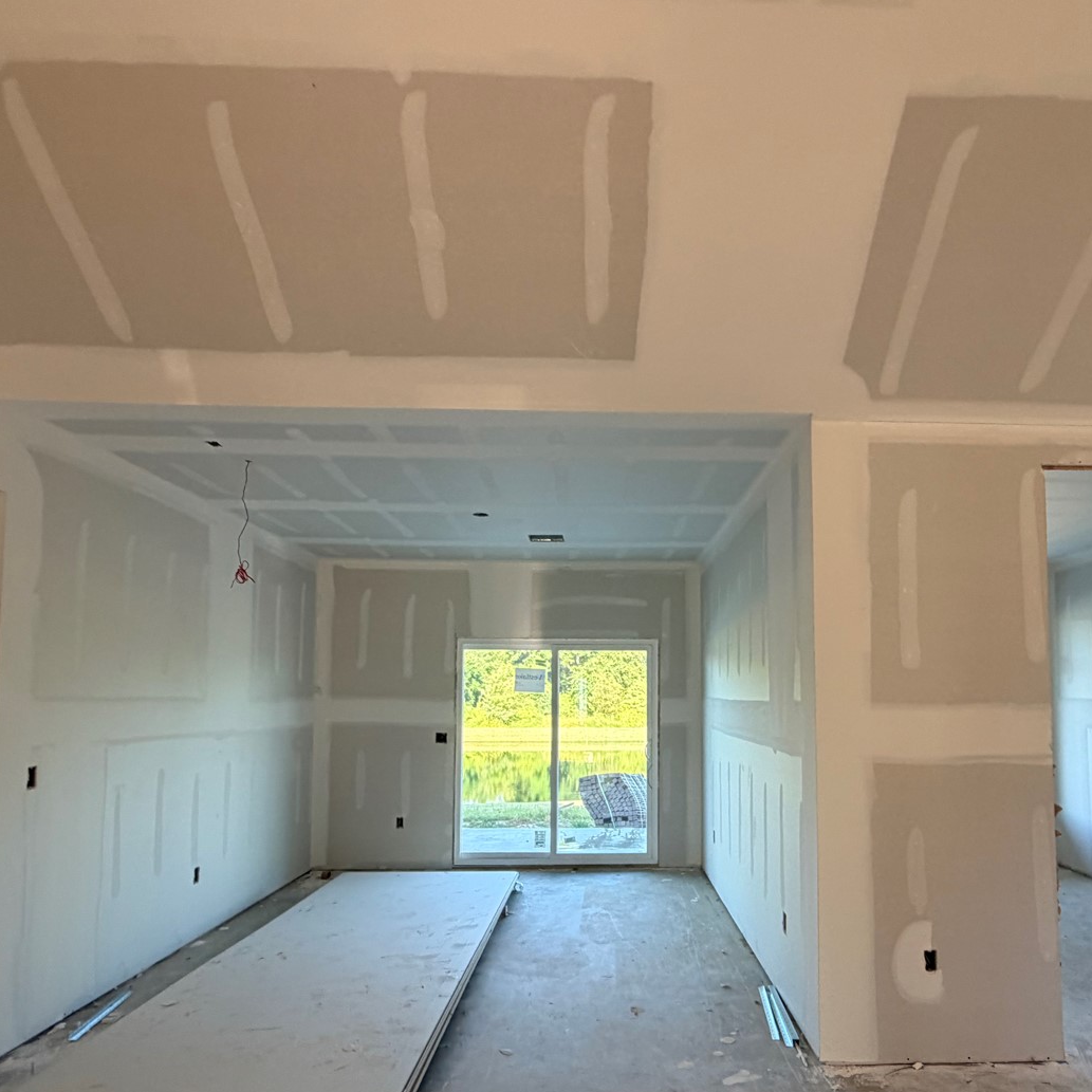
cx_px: 638
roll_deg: +1.6
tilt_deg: +5.0
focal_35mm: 23
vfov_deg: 66.8
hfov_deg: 66.8
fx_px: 821
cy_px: 643
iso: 200
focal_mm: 2.22
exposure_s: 1/121
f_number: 2.2
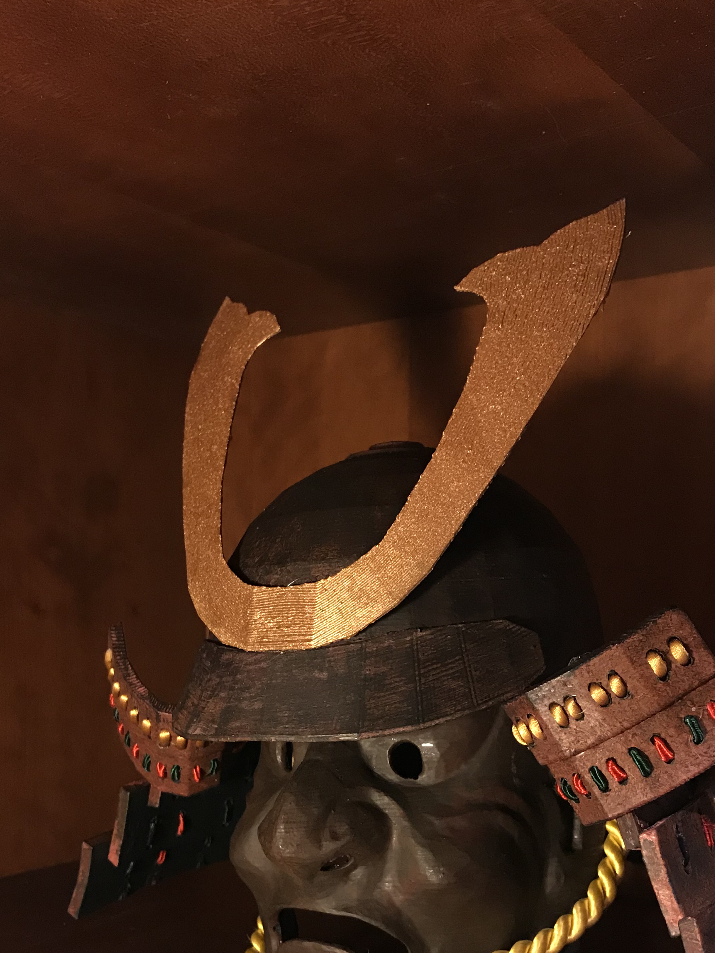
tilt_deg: -1.3
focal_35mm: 42
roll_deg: +0.2
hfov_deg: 34.3
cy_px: 660
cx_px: 337
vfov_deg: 43.9
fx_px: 1157
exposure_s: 1/17
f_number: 1.8
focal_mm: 3.99
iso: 100
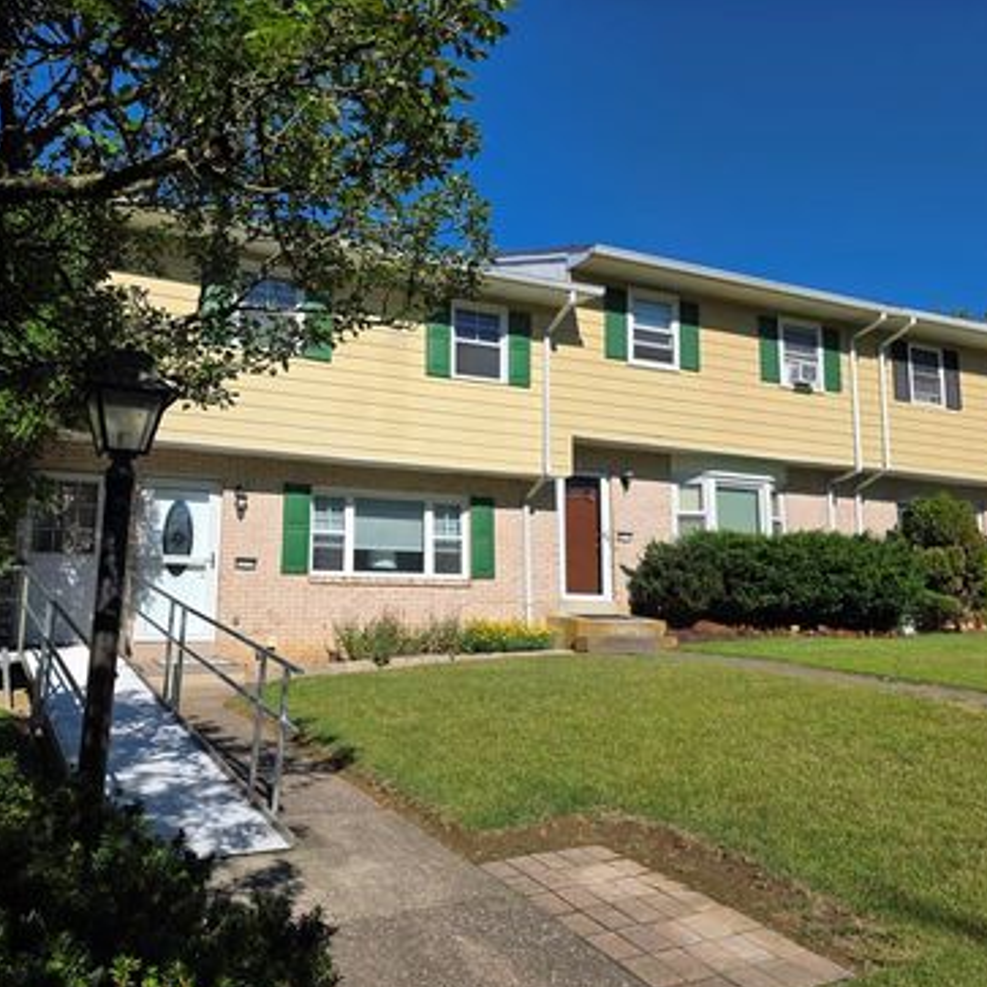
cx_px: 402
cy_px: 488
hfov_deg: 56.9
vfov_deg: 57.3
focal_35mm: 28
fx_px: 903
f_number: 1.7
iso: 80
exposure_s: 1/7061
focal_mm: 6.25
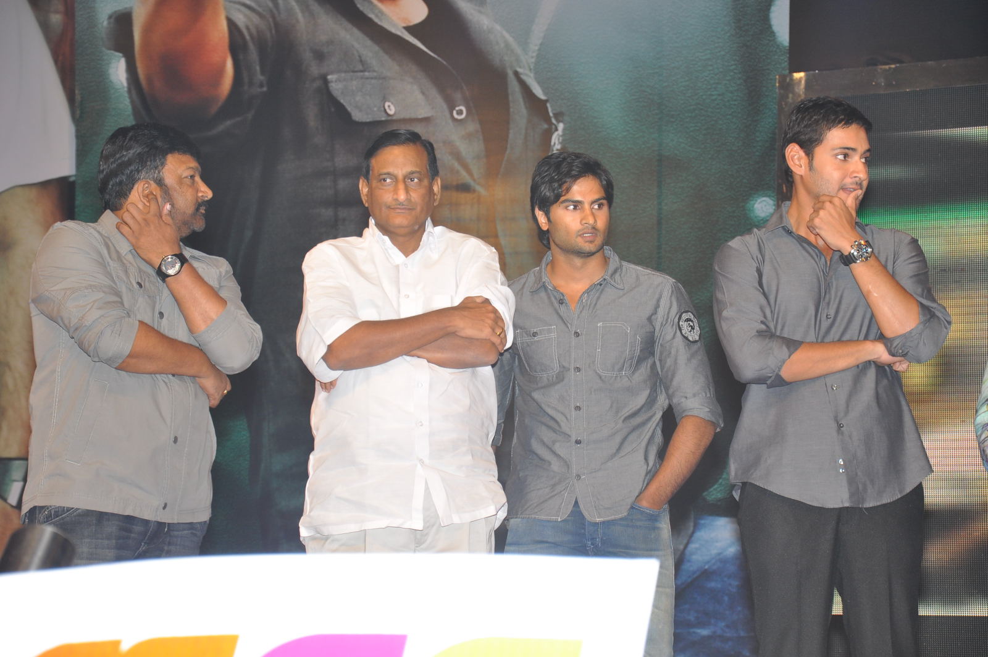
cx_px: 494
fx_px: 3290
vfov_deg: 11.4
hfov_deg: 17.1
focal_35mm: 120
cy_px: 328
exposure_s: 1/125
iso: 400
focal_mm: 80
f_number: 6.3
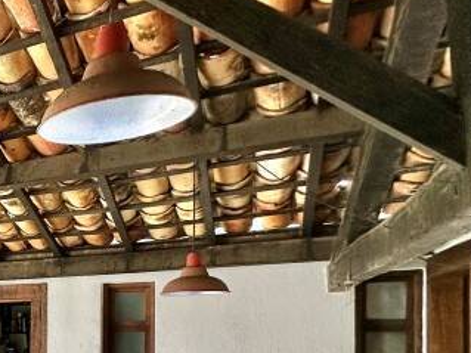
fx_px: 612
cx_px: -275
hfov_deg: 26.5
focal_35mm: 45
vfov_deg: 30.4
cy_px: 334
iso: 40
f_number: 2.2
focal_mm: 2.22
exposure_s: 1/120
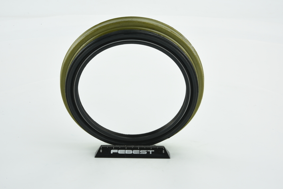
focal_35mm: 61
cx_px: 141
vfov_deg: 22.3
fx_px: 479
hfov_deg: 32.9
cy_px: 94
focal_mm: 60
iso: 64
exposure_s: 1/2.5
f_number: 32
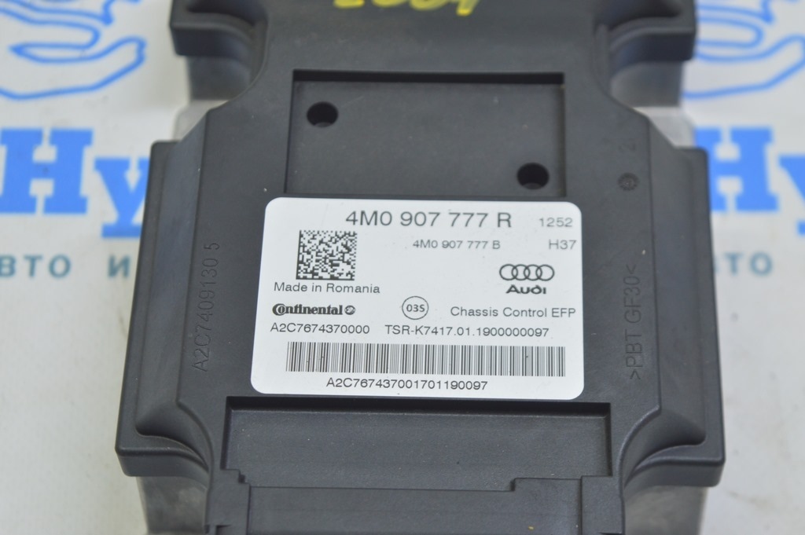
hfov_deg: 24.6
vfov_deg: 16.5
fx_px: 1843
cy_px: 268
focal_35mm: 82
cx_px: 402
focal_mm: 55
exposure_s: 1/20
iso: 400
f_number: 5.6
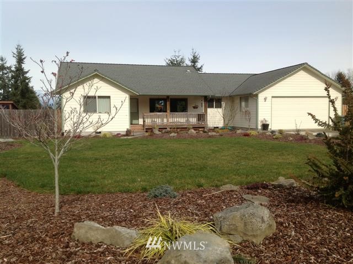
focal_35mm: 35
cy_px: 132
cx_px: 176
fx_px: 356
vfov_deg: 40.6
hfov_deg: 52.7
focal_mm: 4.28
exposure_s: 1/2016
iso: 50
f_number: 2.4
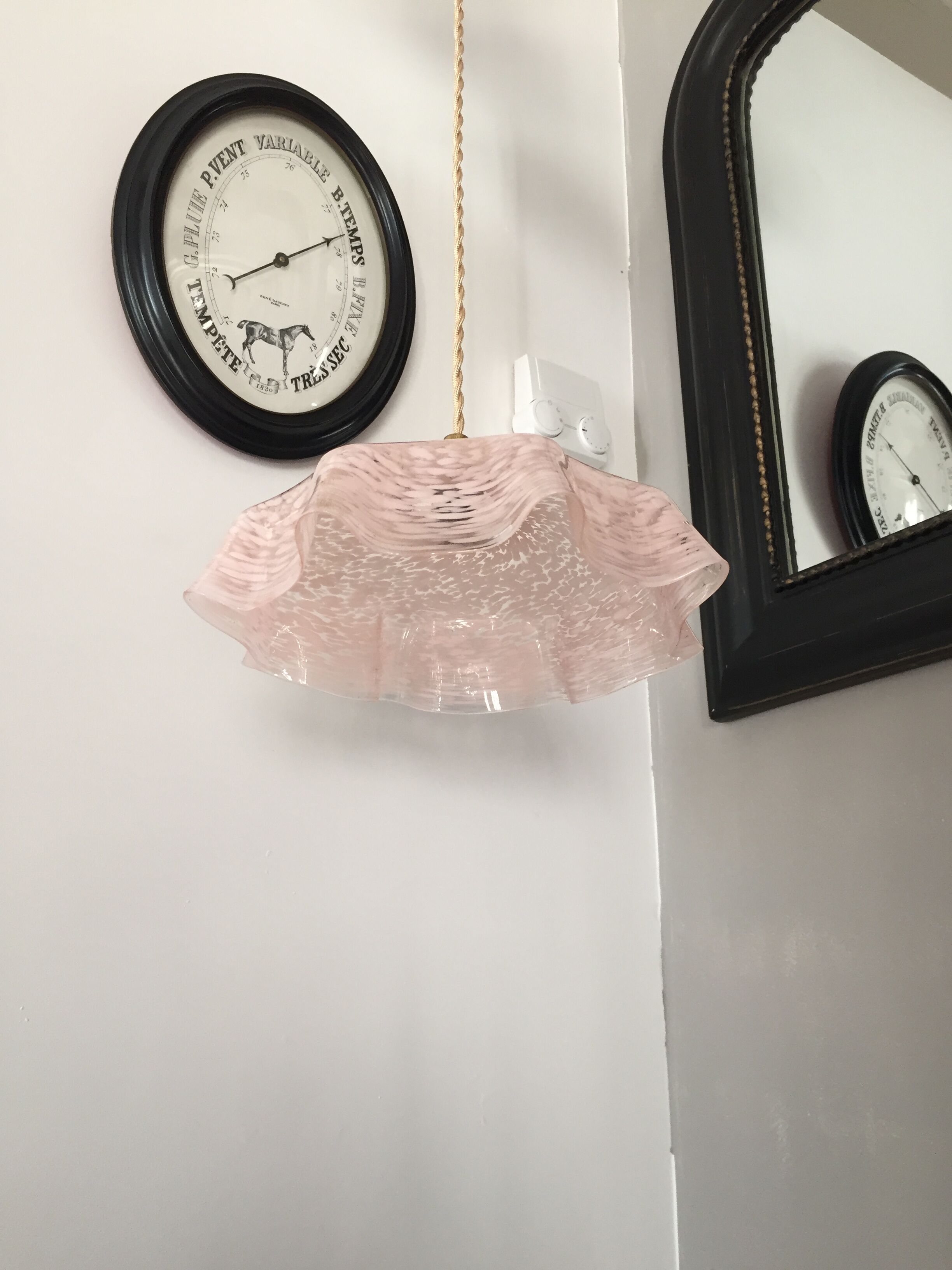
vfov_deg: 61.7
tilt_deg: +17.7
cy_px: 635
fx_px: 1063
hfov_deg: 48.2
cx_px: 476
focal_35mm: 29
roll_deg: -0.2
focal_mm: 4.15
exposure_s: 1/33
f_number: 2.2
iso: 50
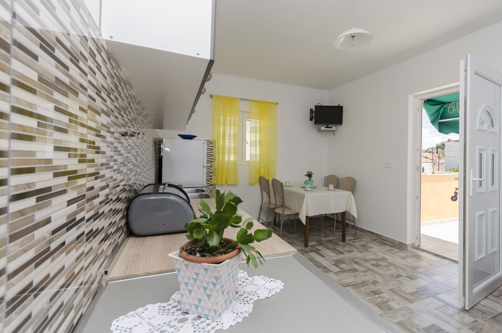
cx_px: 266
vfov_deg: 73.4
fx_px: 223
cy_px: 156
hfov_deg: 96.7
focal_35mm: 16
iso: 100
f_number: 6.3
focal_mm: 10
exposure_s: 1/100
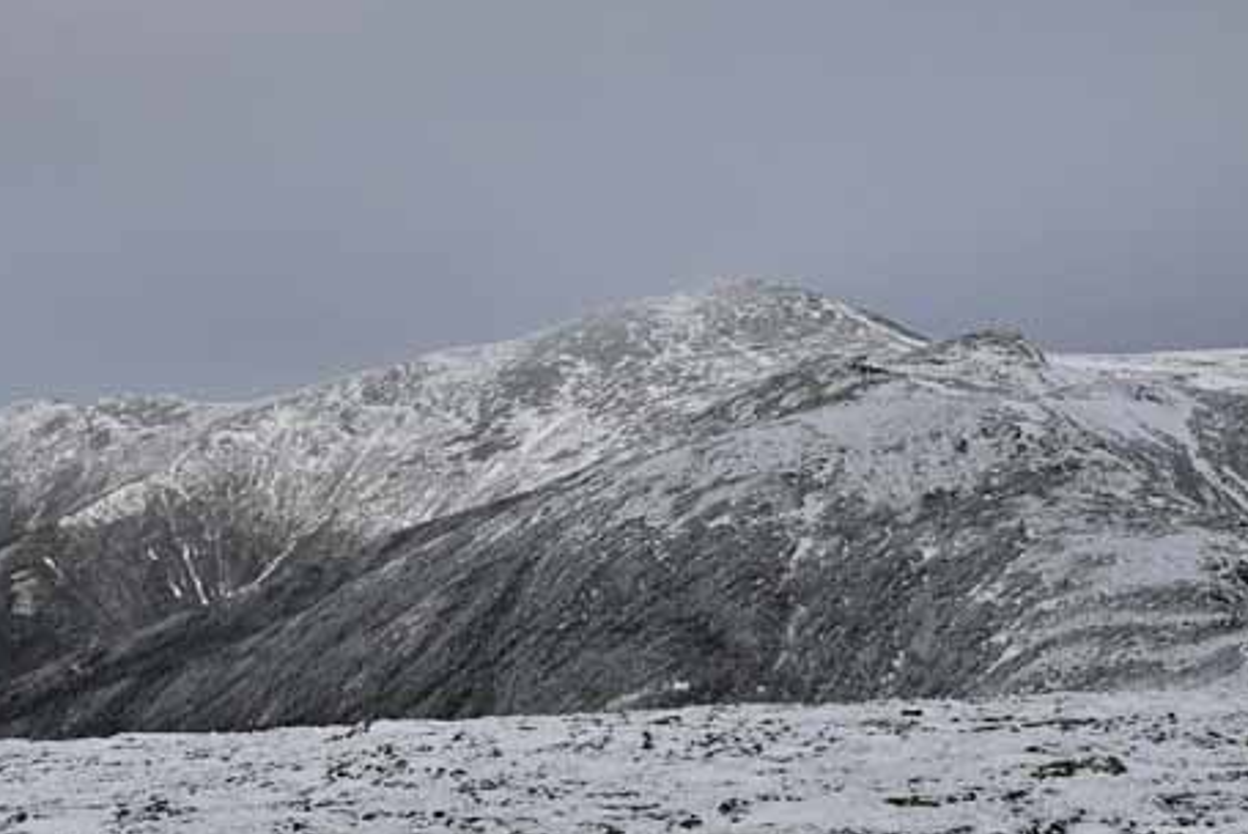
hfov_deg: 34.1
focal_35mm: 58
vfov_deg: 23.4
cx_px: 406
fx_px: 2012
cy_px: 414
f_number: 5.6
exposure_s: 1/2500
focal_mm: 33
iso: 100
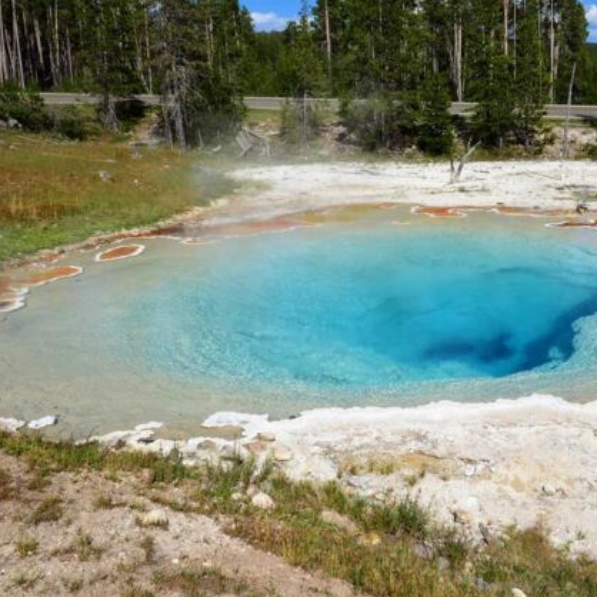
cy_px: 301
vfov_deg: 47.2
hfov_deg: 46.5
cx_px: 398
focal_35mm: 35
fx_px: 683
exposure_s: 1/160
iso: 200
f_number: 20
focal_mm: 18
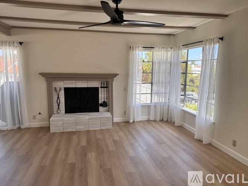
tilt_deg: -8.4
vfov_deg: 56.8
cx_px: 124
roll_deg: -1.4
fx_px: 172
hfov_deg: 71.6
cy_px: 93
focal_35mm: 24
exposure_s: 1/506
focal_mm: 6.76
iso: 80
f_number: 1.78
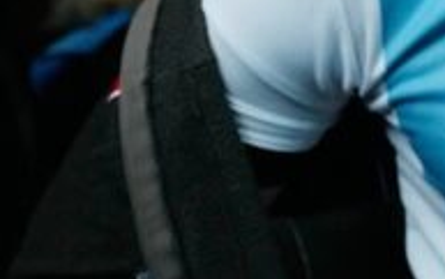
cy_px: -248
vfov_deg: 10.2
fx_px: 1469
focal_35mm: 121
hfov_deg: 16.4
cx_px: 563
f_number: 3.5
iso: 6400
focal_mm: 33
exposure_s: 1/640
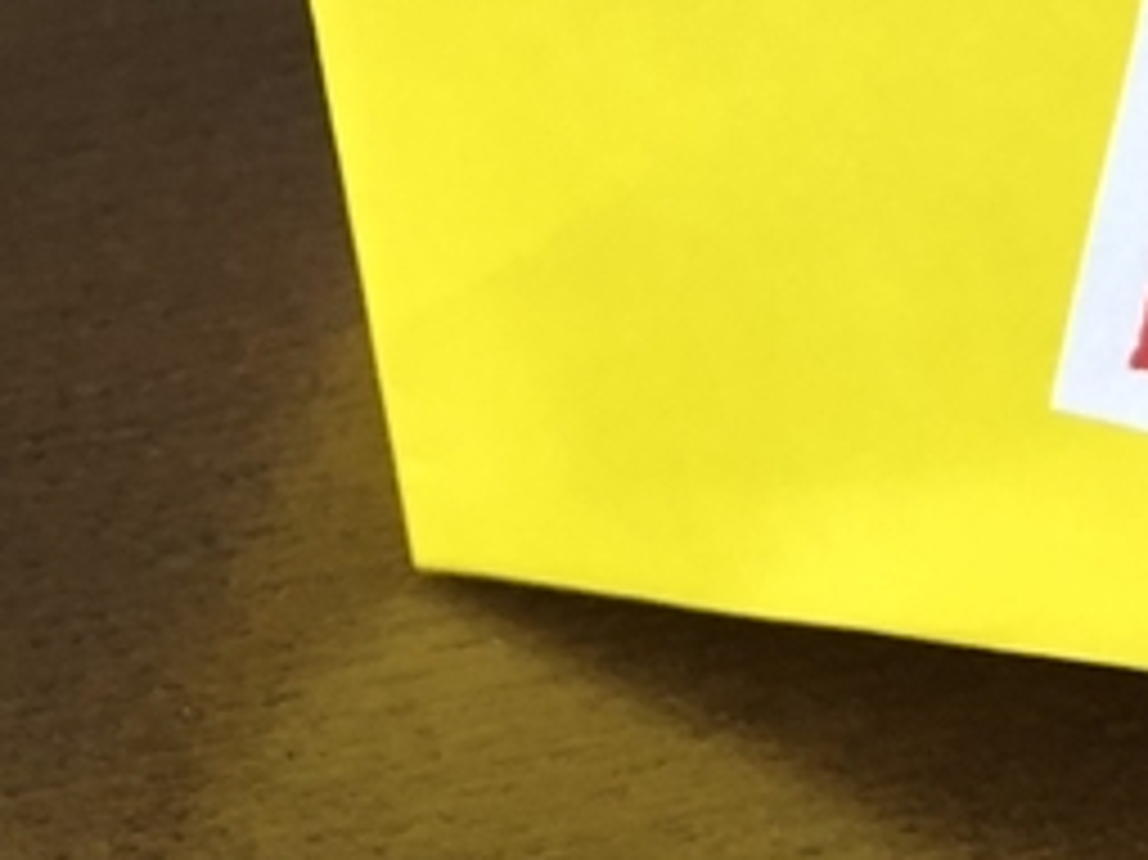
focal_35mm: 132
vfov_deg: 11.1
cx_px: -369
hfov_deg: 14.3
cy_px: 0
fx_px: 4376
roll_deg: -0.8
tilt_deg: -43.1
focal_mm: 3.99
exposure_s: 1/33
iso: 40
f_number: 1.8
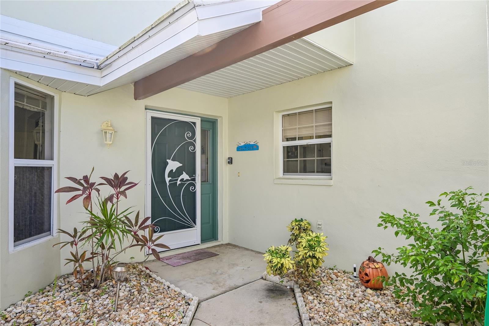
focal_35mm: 21
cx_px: 244
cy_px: 163
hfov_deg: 81.2
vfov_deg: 59.5
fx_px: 285
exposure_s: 1/500
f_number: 8
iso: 400
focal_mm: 21
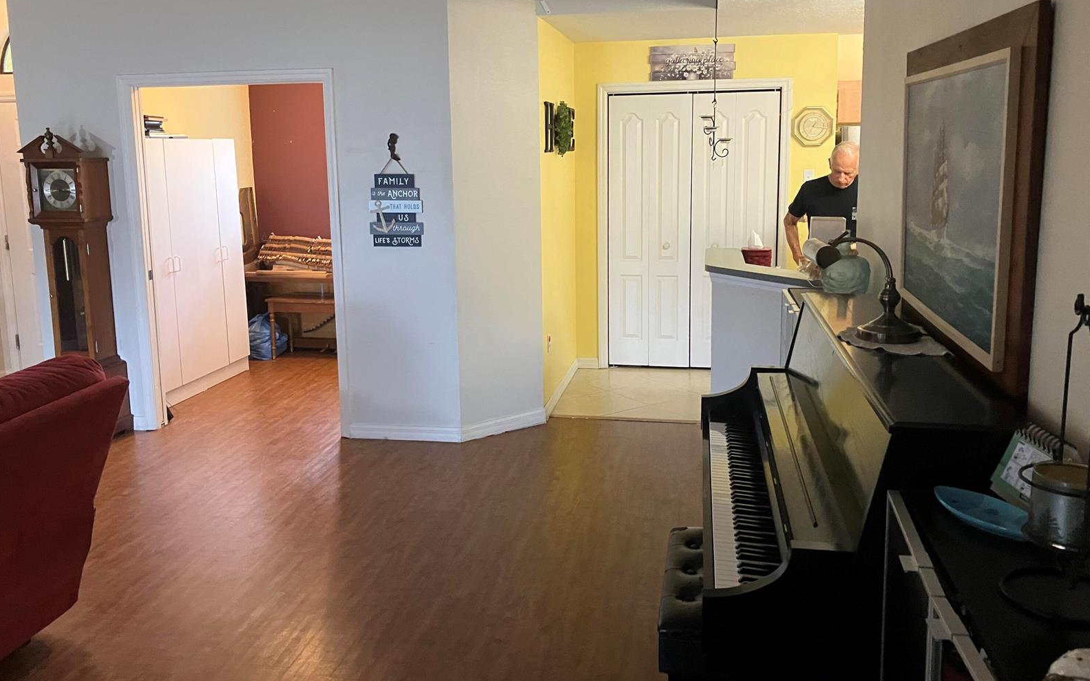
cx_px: 543
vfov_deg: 41.8
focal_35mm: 30
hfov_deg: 62.9
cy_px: 305
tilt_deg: -8.7
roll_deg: +0.1
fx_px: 891
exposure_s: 1/40
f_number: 1.8
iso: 320
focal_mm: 3.99
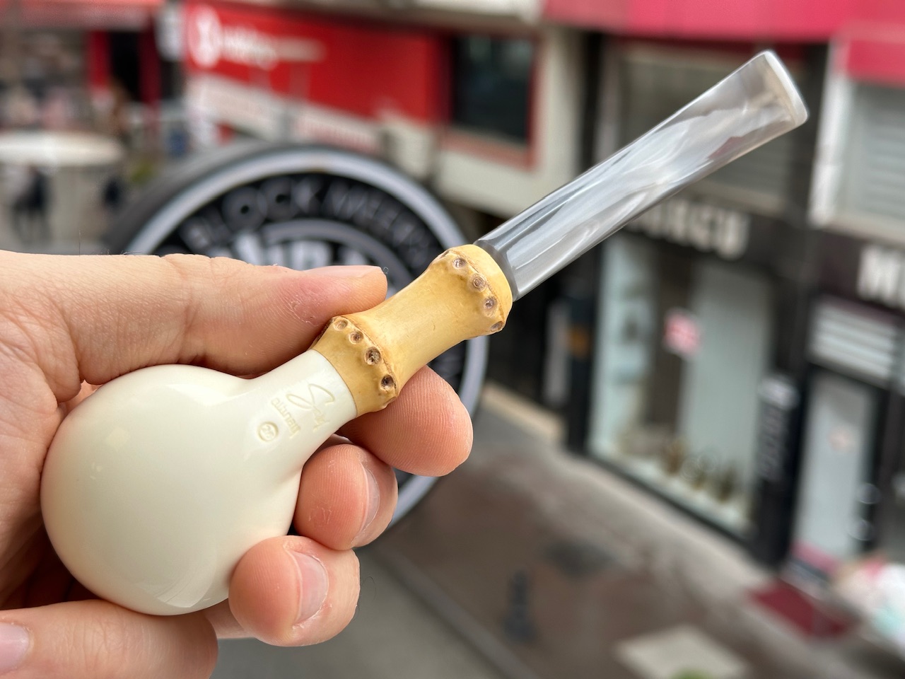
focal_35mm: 48
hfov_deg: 39.7
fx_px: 1255
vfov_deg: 30.3
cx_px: 452
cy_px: 340
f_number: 1.78
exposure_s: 1/489
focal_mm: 6.86
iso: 64
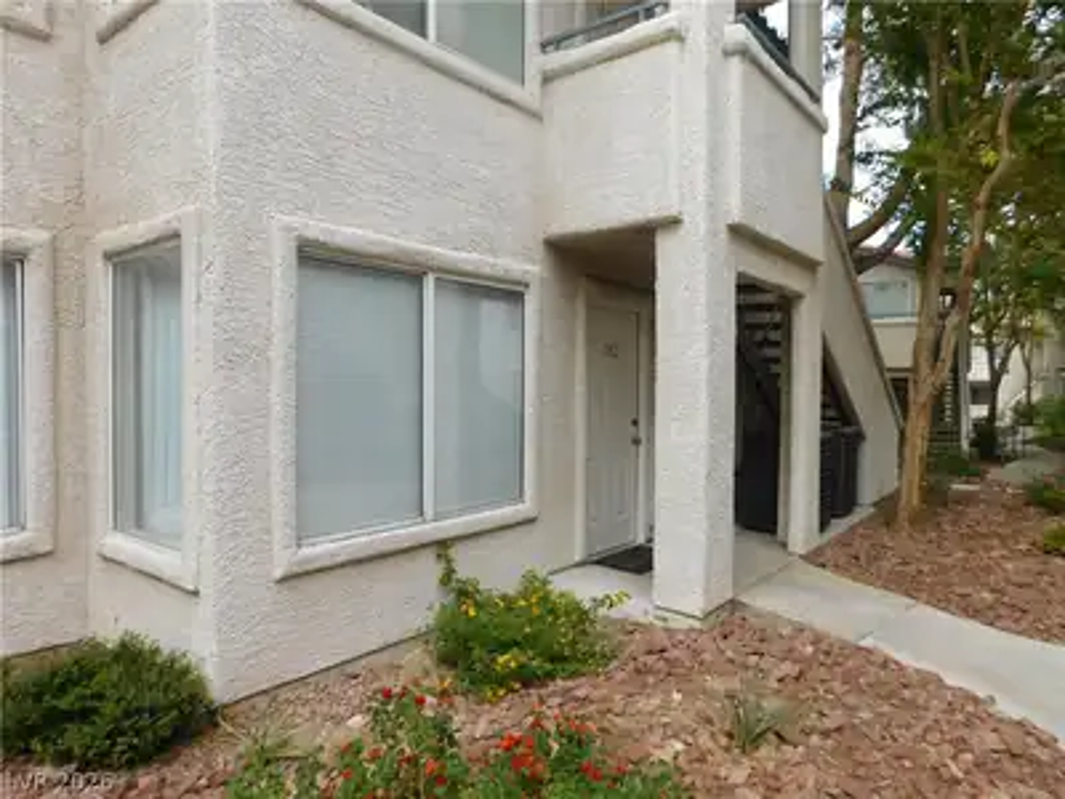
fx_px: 708
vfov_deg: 58.9
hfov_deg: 73.9
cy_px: 400
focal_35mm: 23
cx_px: 532
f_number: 3
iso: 125
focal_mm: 4
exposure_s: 1/500
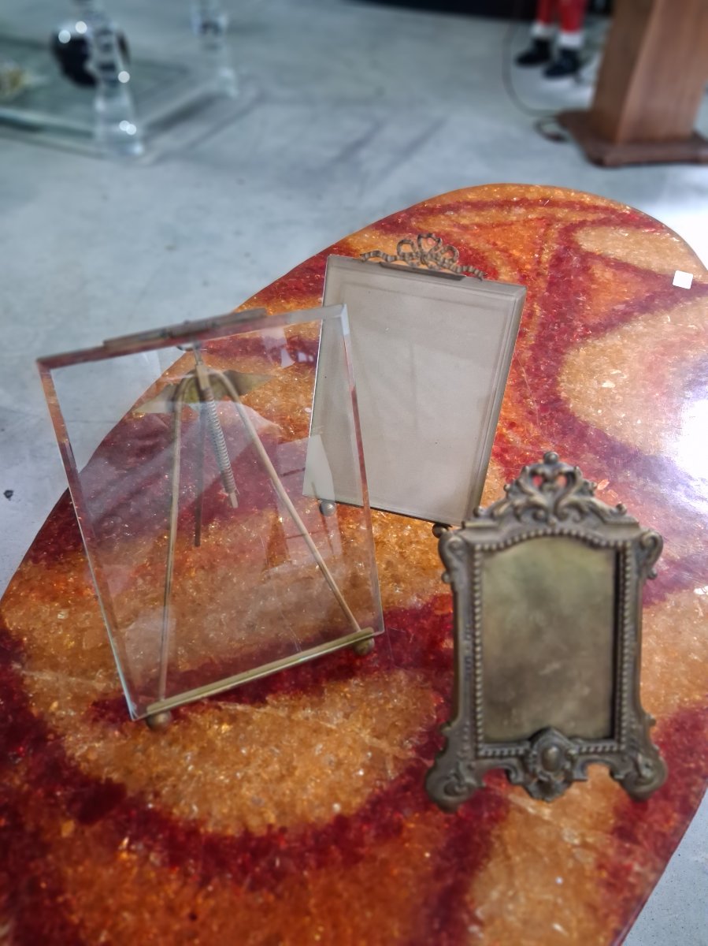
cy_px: 473
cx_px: 354
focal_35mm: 27
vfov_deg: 65.3
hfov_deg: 51.3
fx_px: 737
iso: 640
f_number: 1.8
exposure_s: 1/25
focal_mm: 4
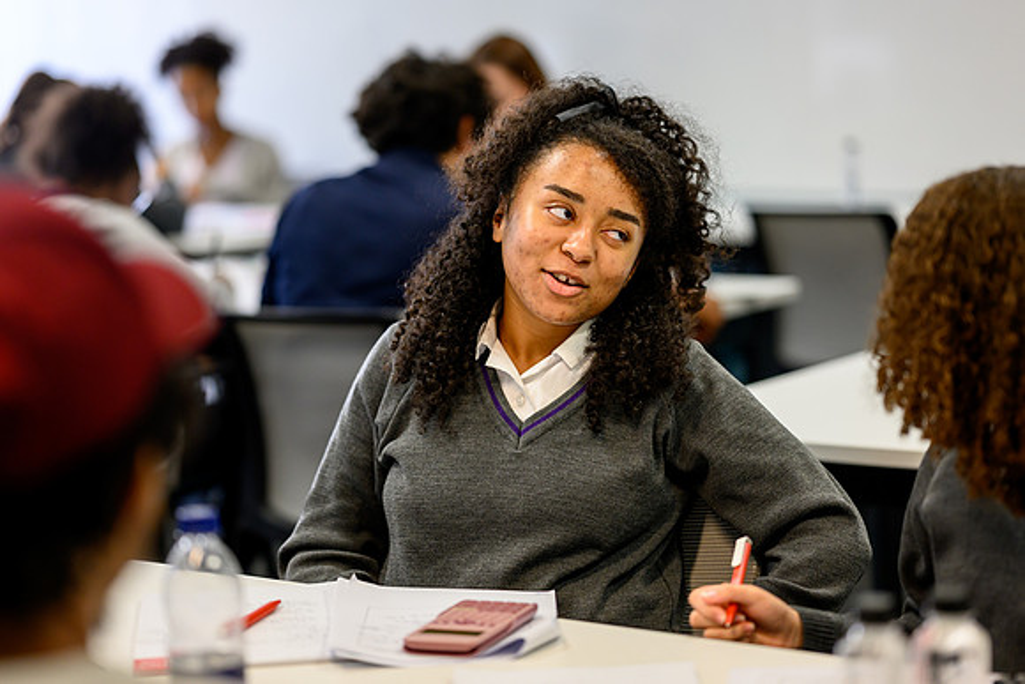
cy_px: 342
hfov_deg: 22.9
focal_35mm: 89
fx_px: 2525
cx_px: 512
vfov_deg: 15.4
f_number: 1.8
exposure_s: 1/400
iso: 1100
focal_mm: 85
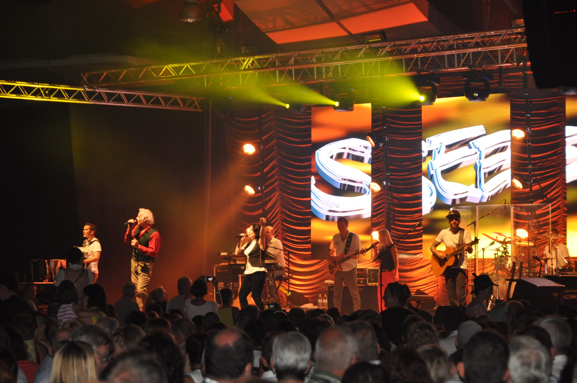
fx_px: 1969
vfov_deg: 11.1
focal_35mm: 123
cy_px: 192
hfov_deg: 16.7
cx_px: 288
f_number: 5
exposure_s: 1/60
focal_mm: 82
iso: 800
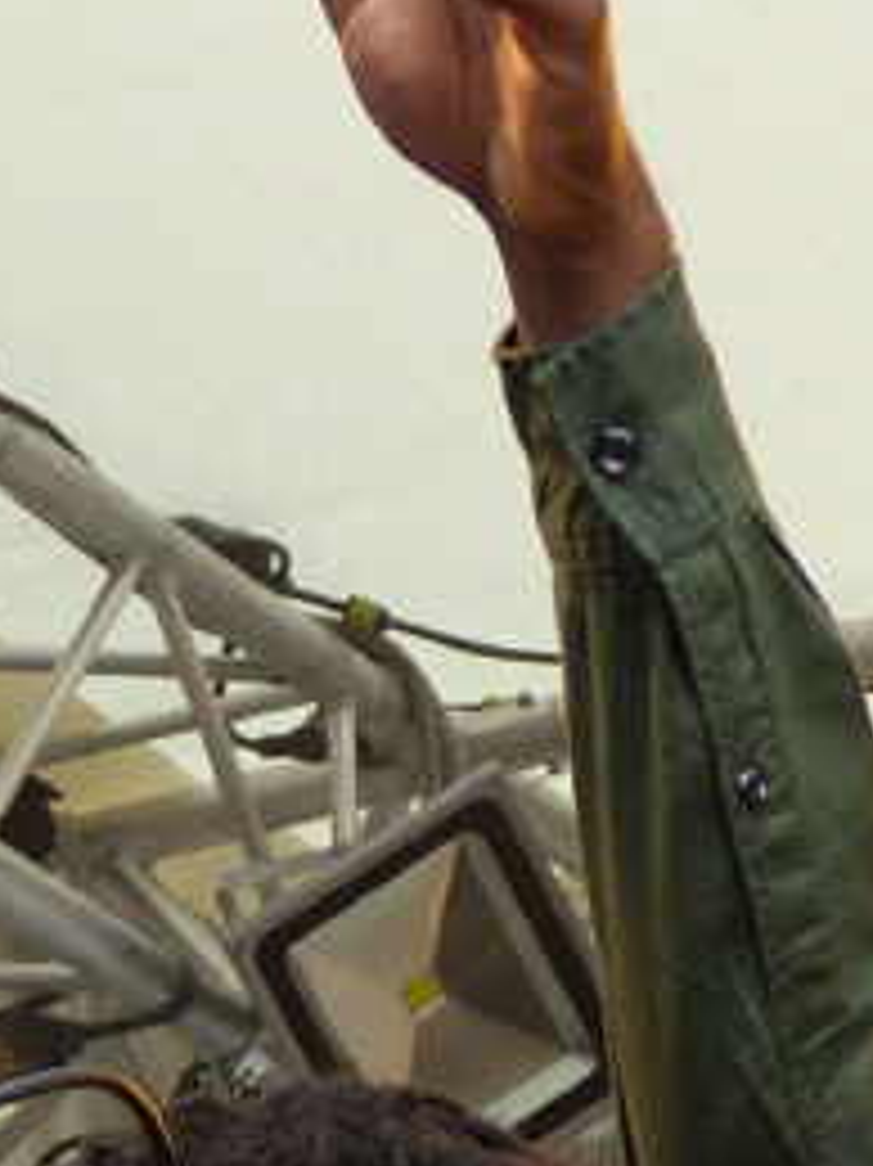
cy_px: 1945
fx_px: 11173
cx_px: -423
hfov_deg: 4.4
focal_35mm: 332
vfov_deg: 5.9
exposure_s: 1/80
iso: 100
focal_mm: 15.5
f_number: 2.8
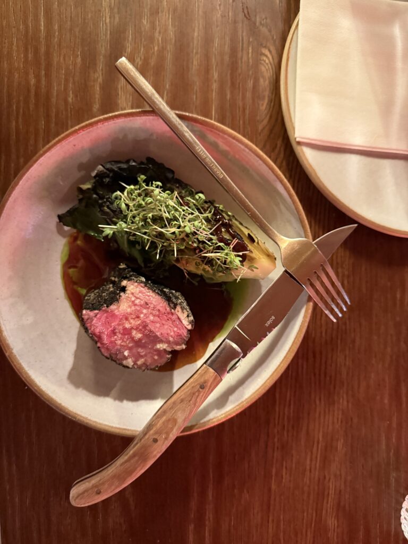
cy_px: 272
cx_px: 204
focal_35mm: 24
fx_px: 377
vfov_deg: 71.6
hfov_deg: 56.8
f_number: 1.78
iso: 4000
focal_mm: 6.76
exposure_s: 1/17
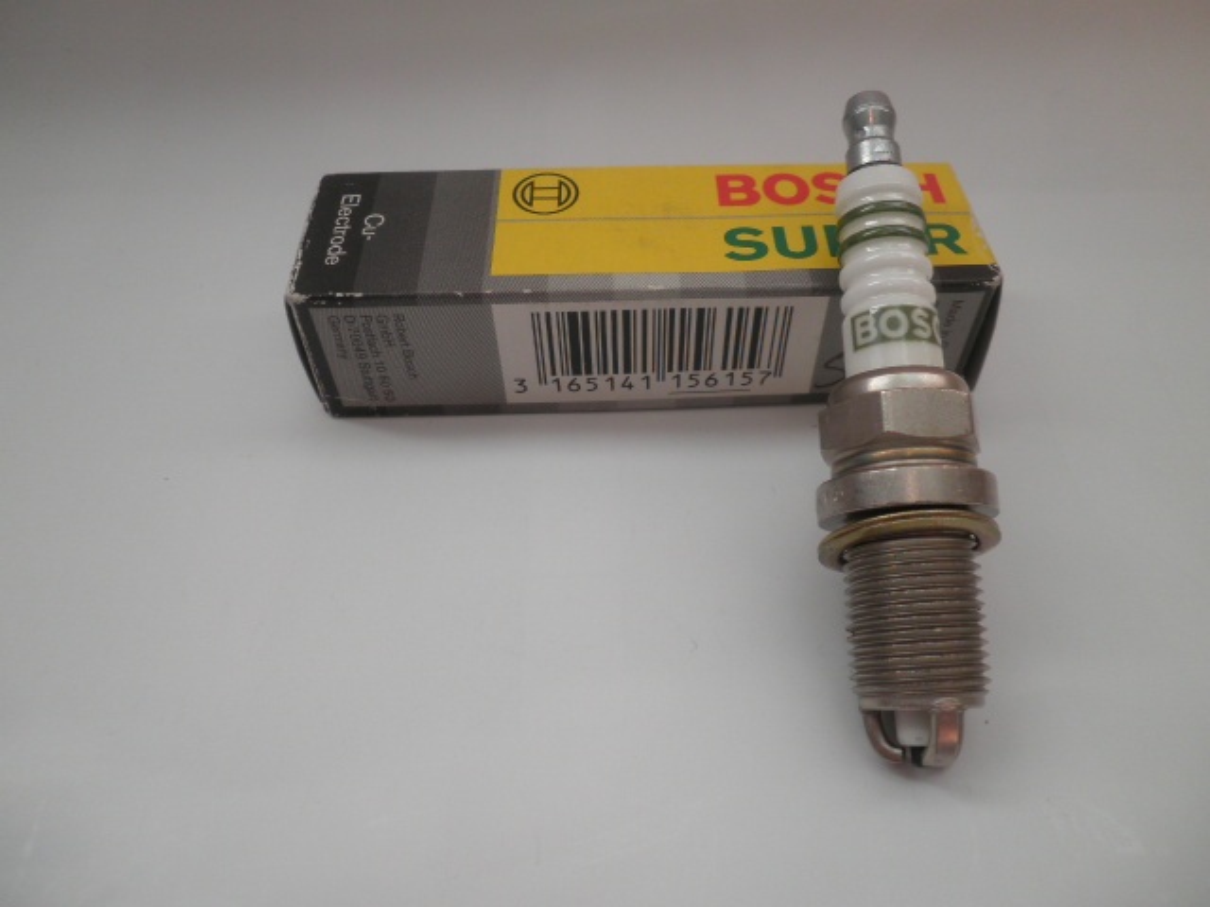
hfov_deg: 67.3
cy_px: 454
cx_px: 605
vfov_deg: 53.1
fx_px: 909
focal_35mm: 26
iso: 64
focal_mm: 4.7
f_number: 2.6
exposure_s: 1/100
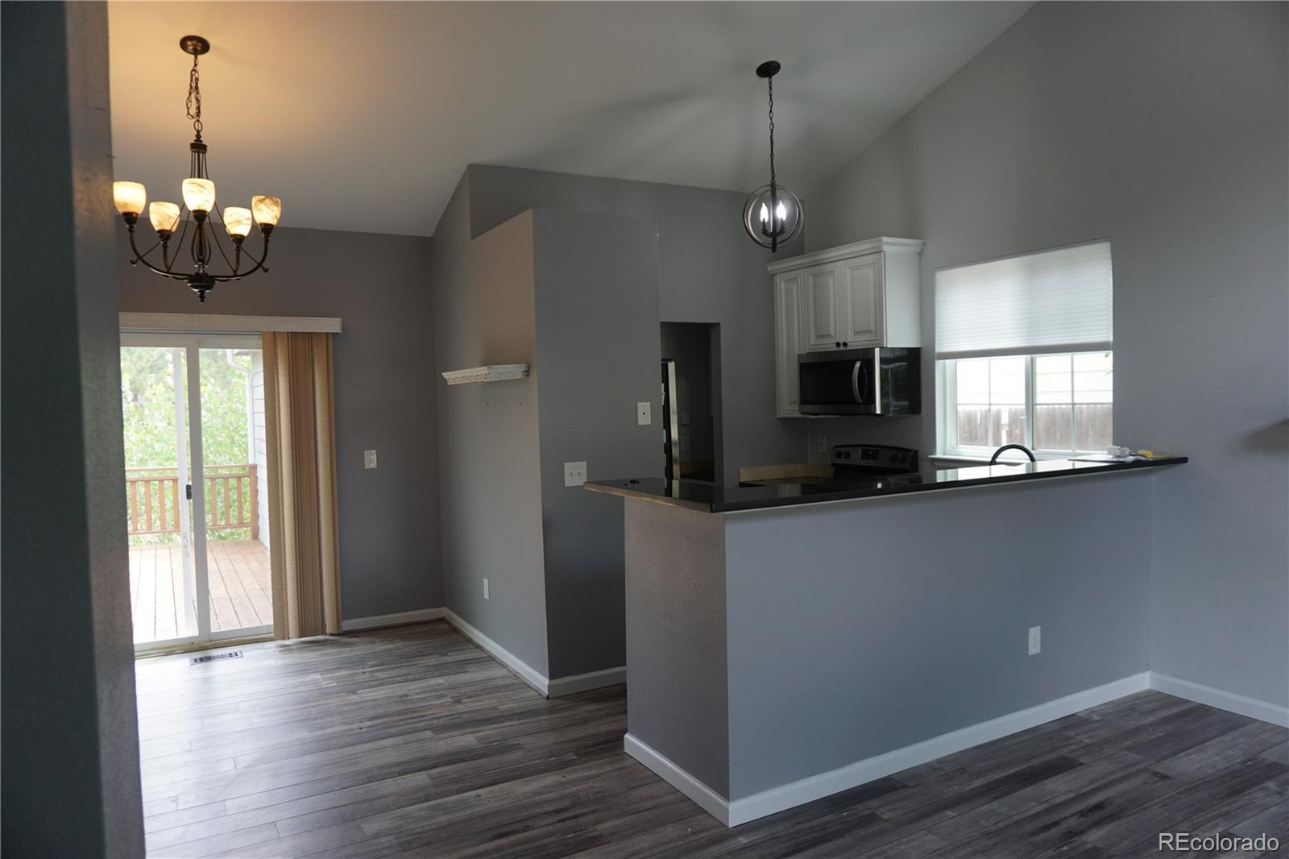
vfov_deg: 53.1
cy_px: 430
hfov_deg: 73.8
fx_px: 859
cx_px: 644
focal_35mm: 24
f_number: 4
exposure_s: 1/60
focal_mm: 16
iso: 160
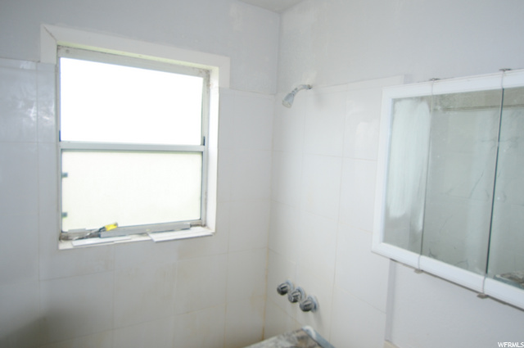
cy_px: 174
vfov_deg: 56.0
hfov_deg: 77.4
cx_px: 262
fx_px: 327
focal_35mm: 22
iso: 250
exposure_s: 1/100
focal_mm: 15
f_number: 4
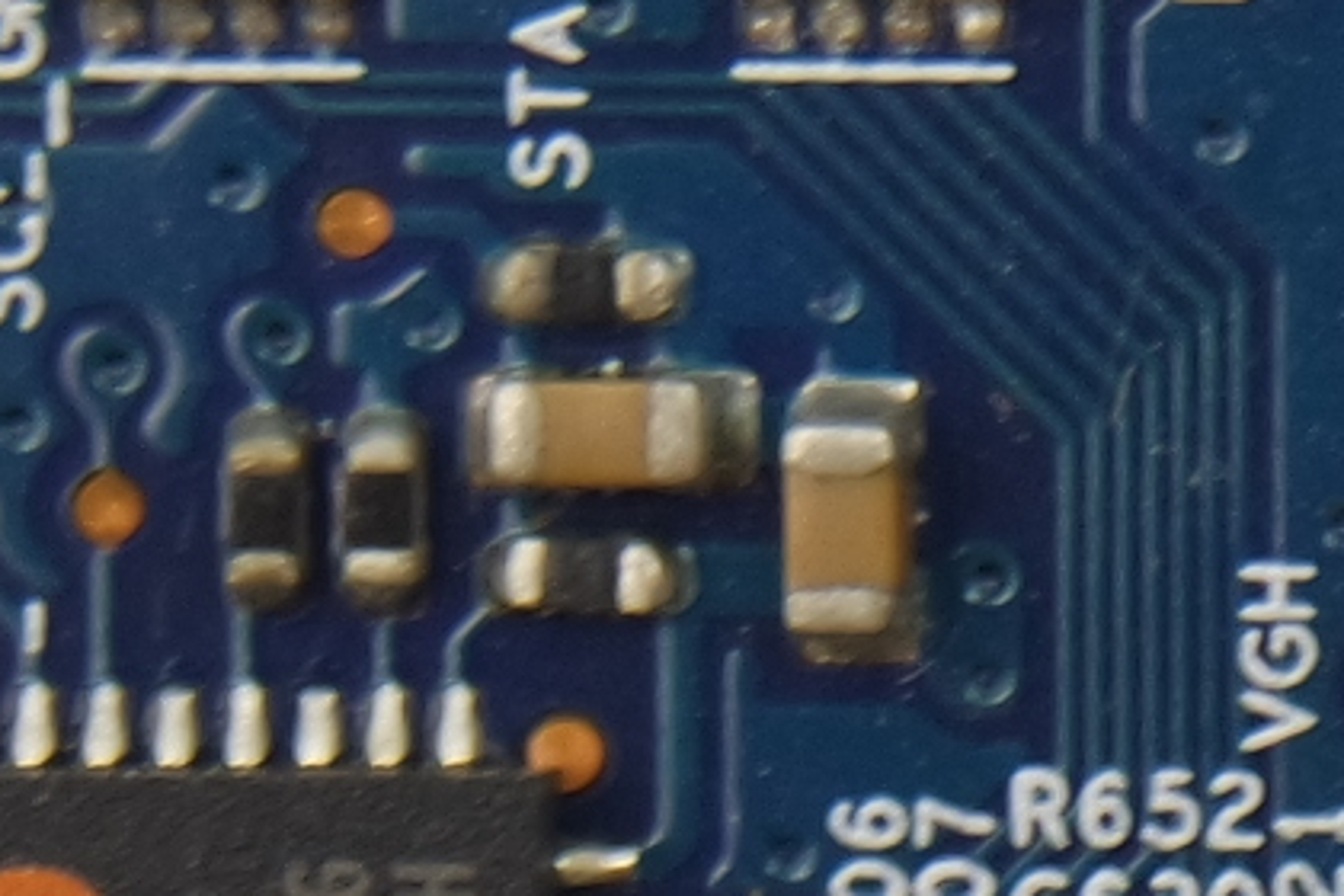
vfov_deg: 3.6
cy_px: -438
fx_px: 14298
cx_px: 3574
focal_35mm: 383
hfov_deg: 5.2
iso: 200
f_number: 5
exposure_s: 1/60
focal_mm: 20
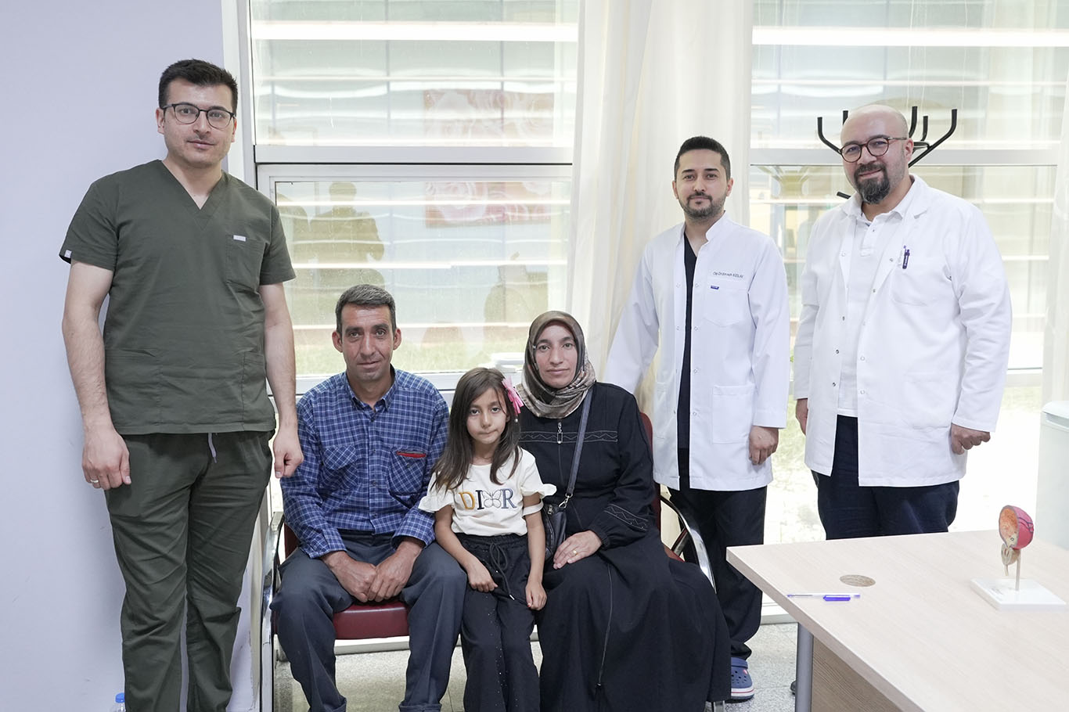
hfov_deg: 54.4
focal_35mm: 35
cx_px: 534
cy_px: 356
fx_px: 1039
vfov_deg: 37.8
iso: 6400
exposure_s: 1/100
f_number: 4
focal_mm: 35
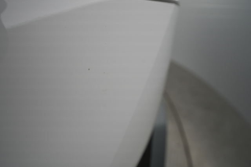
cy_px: 84
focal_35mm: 28
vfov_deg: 46.4
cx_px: 126
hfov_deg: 65.5
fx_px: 195
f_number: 5.6
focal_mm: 28
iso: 1250
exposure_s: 1/100
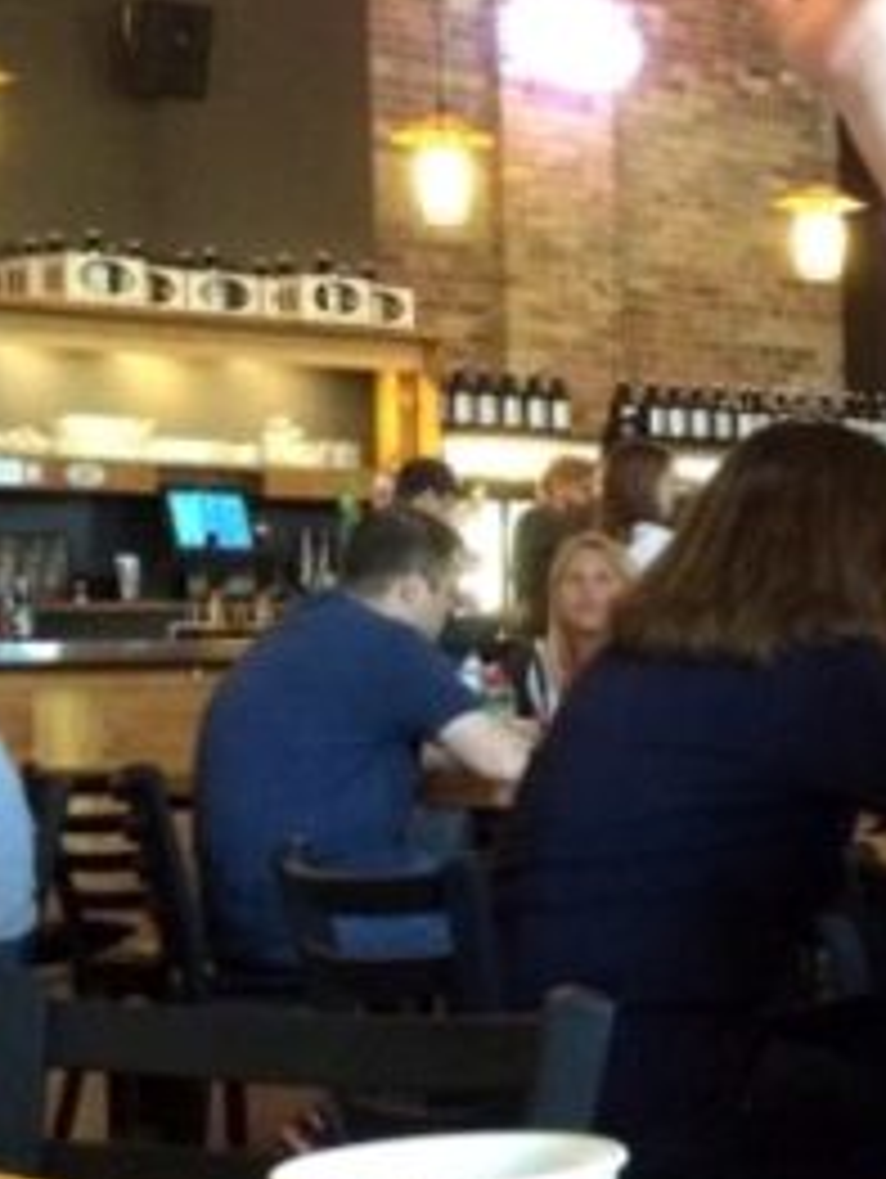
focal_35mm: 85
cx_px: 1291
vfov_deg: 22.9
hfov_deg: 16.1
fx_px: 2896
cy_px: 742
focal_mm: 4.15
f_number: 2.2
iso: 320
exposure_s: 1/15
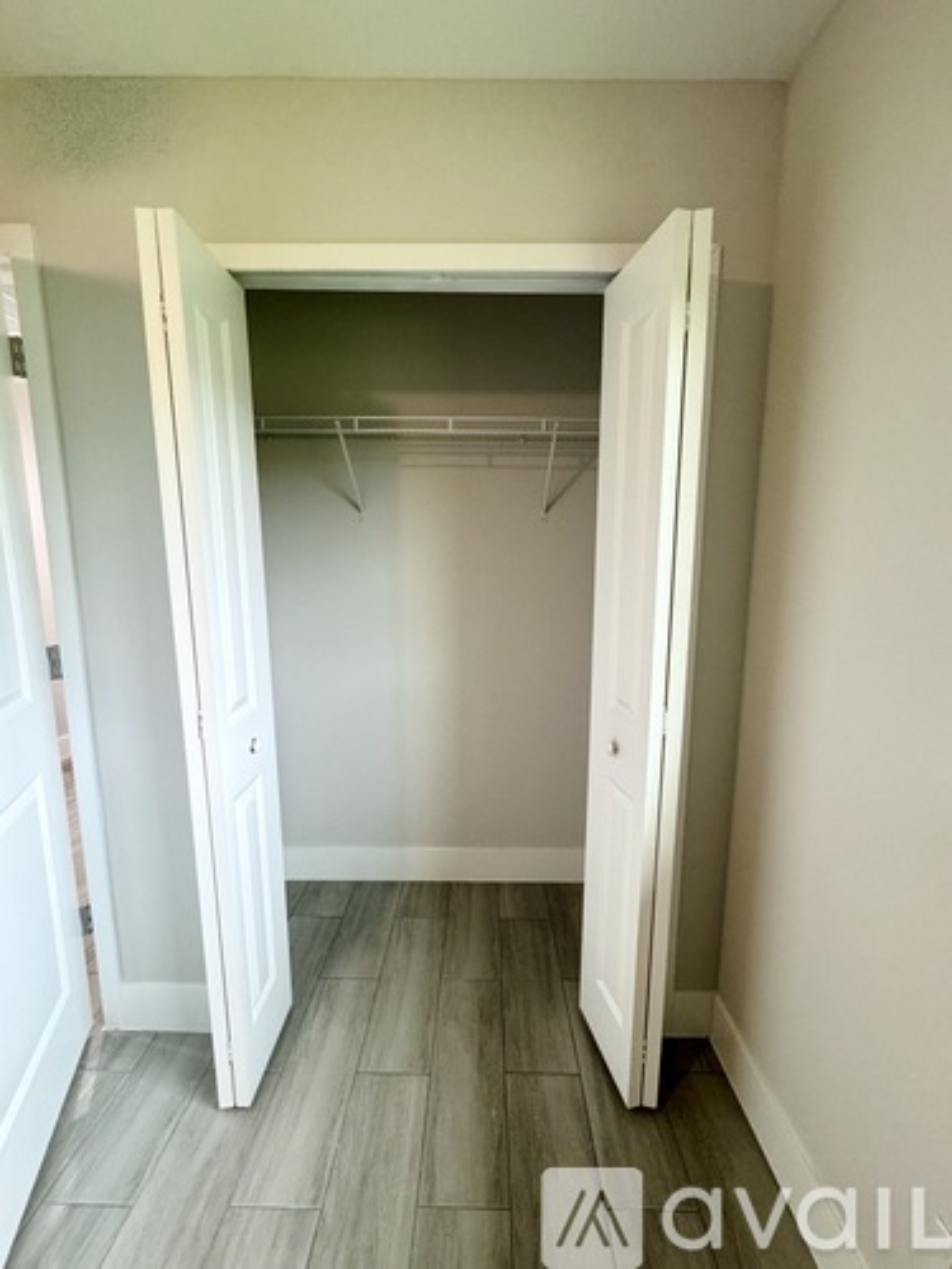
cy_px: 634
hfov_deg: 85.7
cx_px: 476
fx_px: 513
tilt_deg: -8.9
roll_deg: +0.4
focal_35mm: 14
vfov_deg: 102.1
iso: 250
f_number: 2.2
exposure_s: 1/60
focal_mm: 2.22
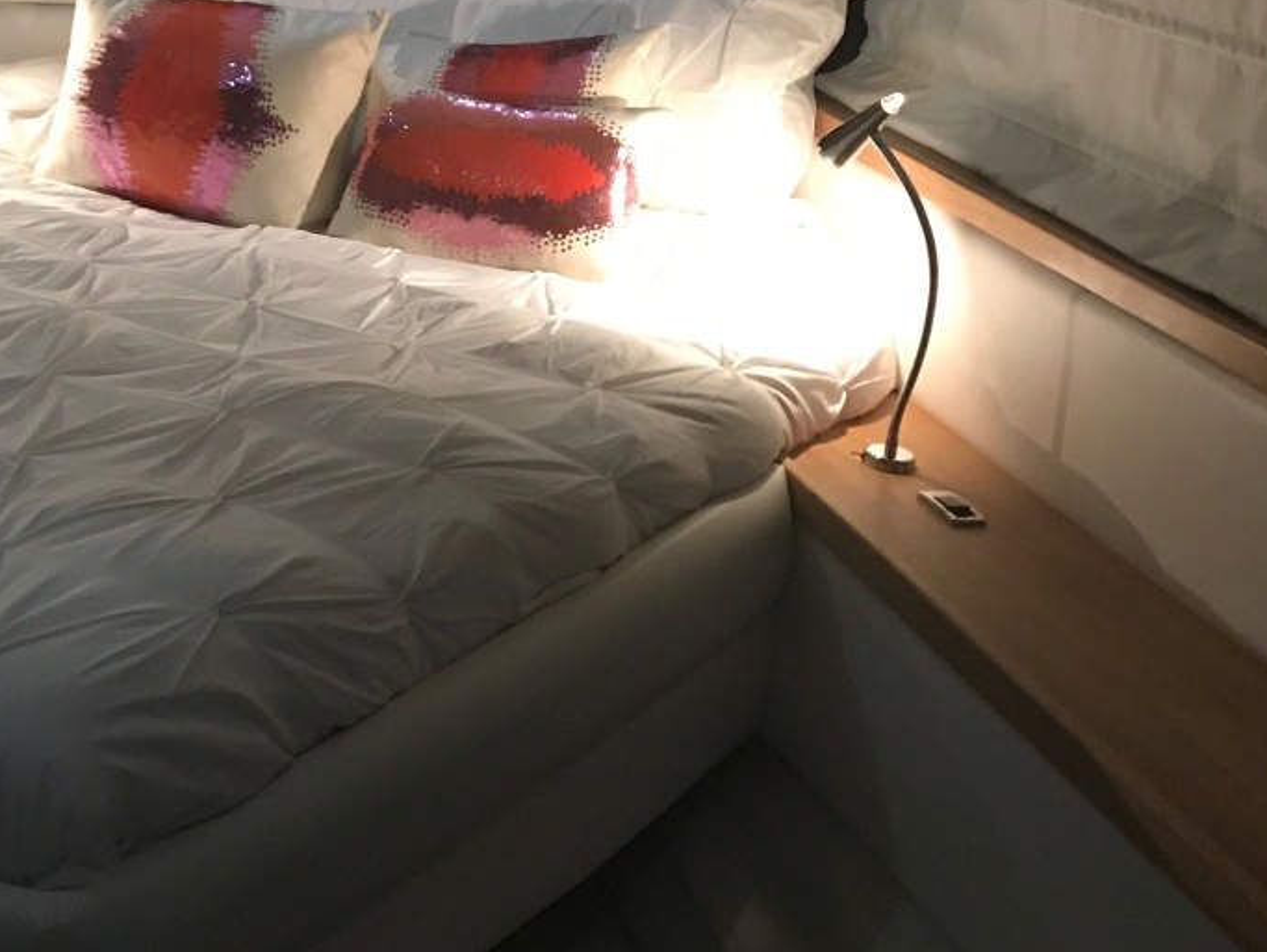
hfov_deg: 31.9
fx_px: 2161
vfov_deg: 24.3
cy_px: 132
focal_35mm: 59
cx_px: 278
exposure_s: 1/7
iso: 100
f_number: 1.8
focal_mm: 3.99
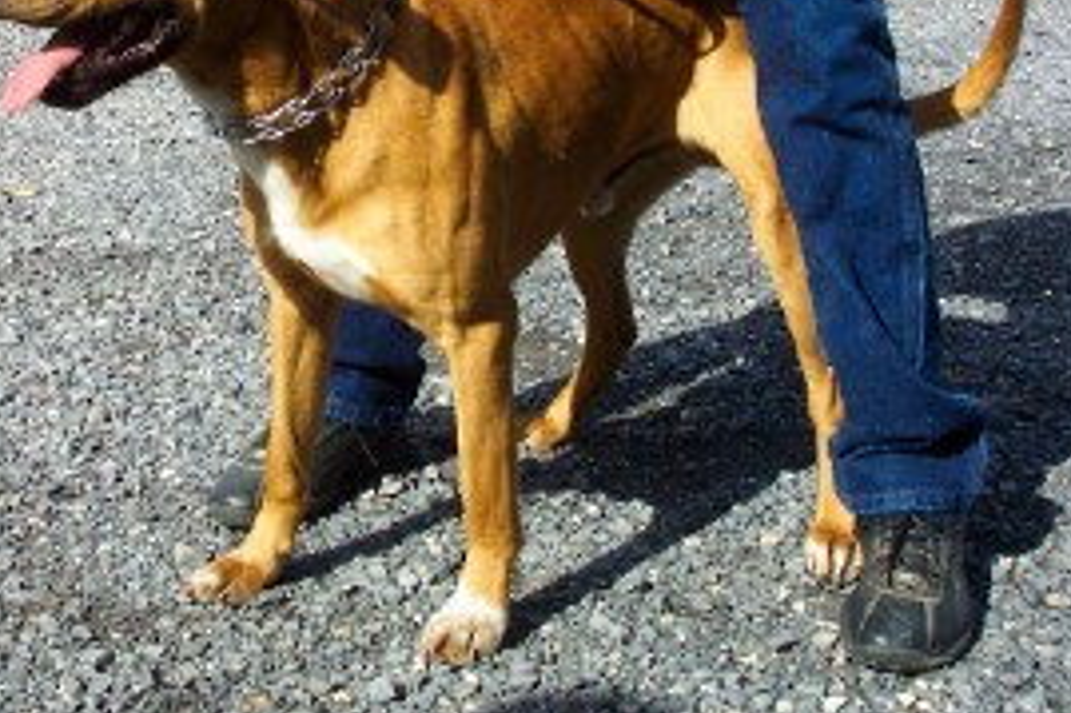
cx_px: 450
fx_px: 1546
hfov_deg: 38.1
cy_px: 247
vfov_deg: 25.8
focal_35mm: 52
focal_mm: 7.5
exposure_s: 1/250
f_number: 9.5
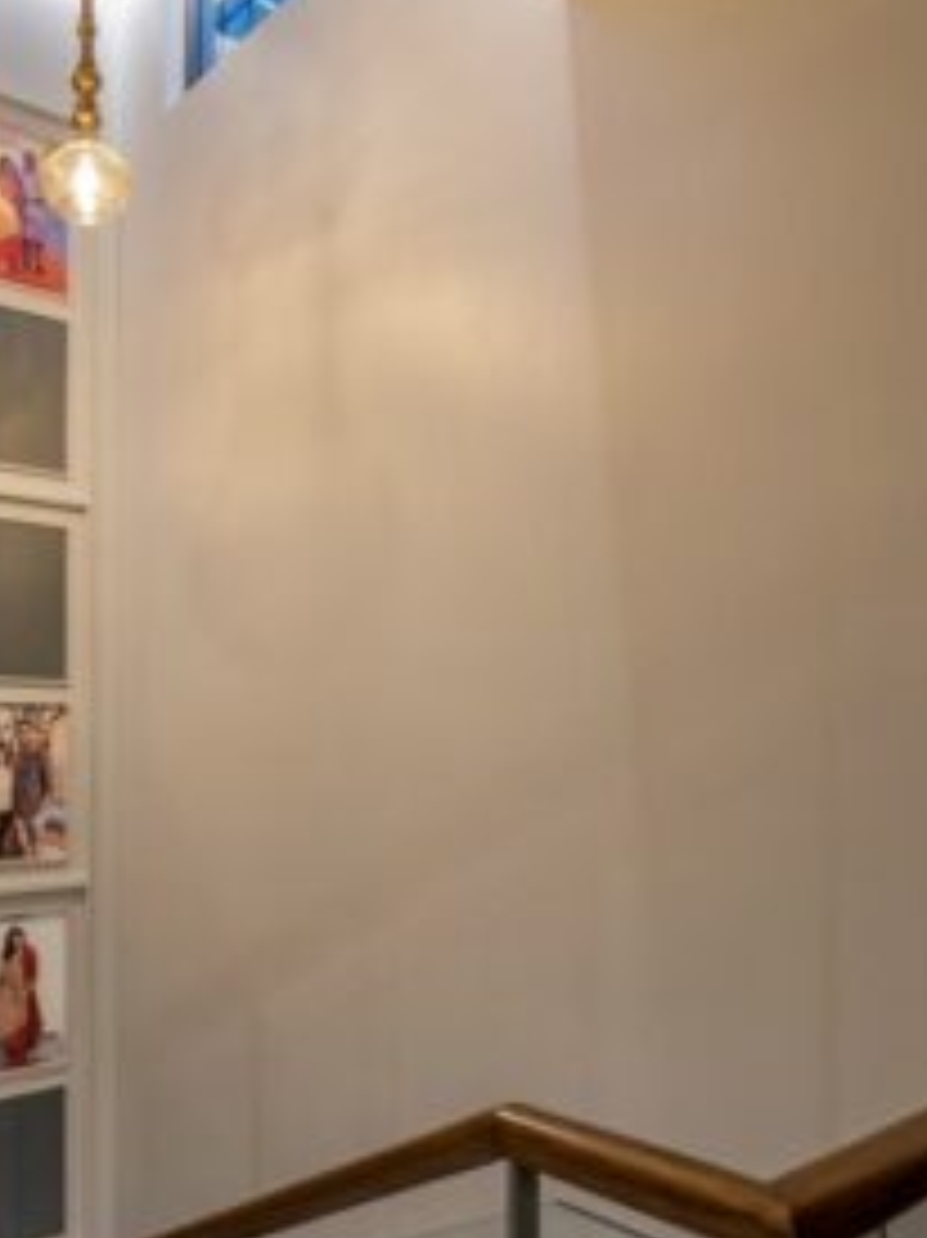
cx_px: 196
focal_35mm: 28
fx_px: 1001
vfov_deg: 62.9
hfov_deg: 47.2
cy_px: 747
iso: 125
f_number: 8
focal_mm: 16
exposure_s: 1
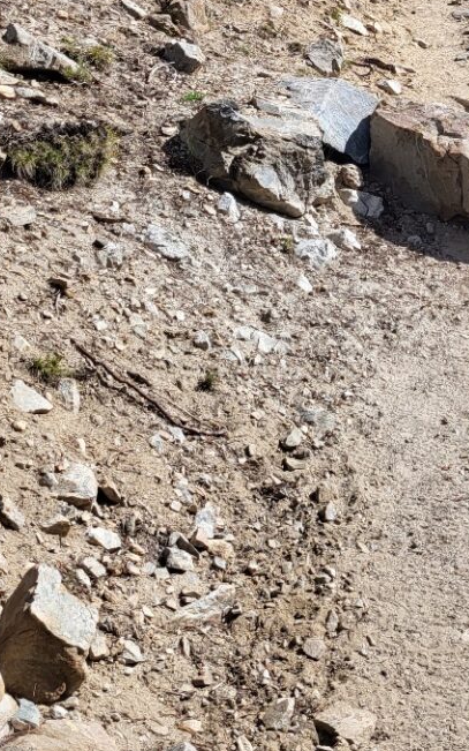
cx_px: 504
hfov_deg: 19.3
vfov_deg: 28.5
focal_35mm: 65
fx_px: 1329
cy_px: -84
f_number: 1.8
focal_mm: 5.4
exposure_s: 1/2500
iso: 40
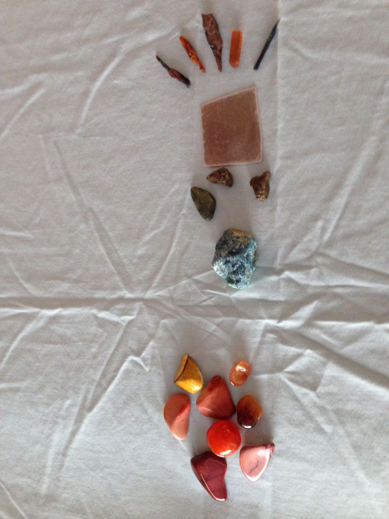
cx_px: 194
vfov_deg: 55.4
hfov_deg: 42.9
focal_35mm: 33
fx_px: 494
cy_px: 260
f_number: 2.4
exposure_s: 1/20
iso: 250
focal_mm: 4.12
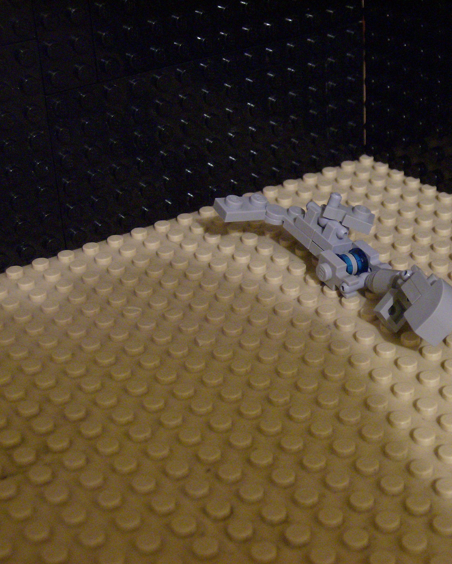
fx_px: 1003
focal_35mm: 60
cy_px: 279
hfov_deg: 25.1
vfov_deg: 31.5
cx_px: 347
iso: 200
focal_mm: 7.7
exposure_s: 1/5.73
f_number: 3.1
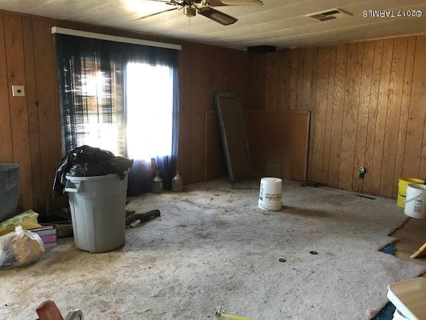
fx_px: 345
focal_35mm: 28
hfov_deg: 63.4
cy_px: 160
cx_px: 213
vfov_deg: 49.7
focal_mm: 3.99
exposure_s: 1/15
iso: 100
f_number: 1.8
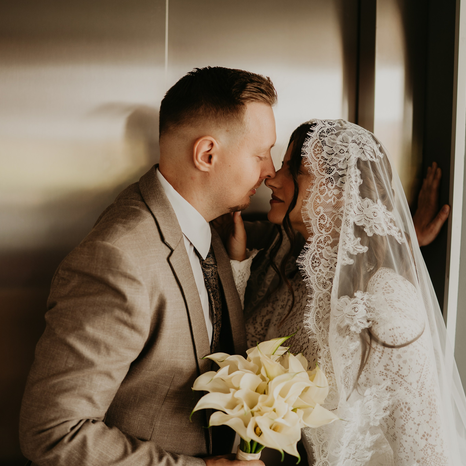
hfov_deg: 37.6
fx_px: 685
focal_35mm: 45
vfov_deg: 37.4
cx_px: 234
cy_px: 274
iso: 250
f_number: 1.6
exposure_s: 1/250
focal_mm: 35
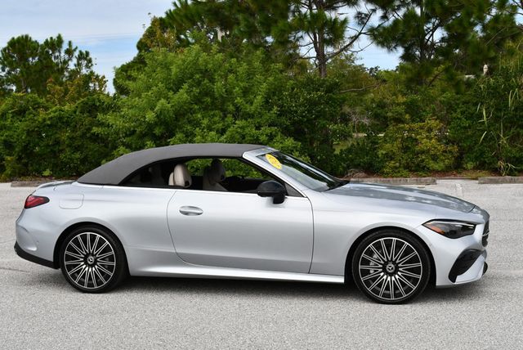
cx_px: 262
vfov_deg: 26.0
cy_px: 175
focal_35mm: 52
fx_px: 756
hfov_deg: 38.2
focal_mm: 26
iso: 110
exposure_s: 1/250
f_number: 8
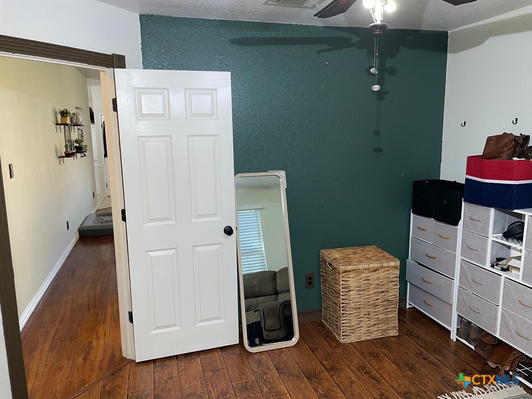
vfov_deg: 53.1
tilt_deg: -8.4
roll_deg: +1.3
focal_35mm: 26
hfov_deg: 67.3
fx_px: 400
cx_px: 266
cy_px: 200
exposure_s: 1/32
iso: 32
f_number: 1.6
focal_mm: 4.2
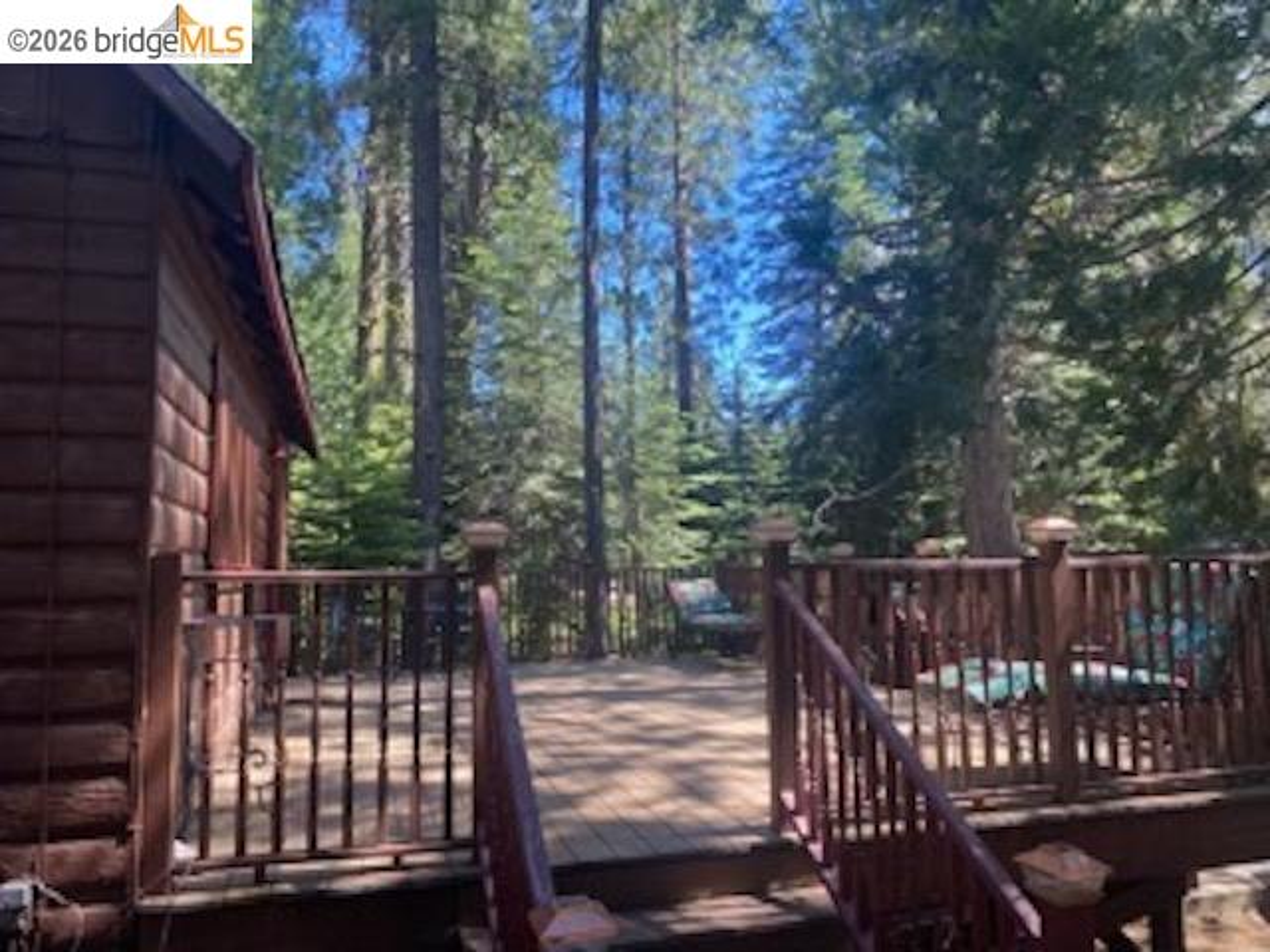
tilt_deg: +5.6
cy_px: 476
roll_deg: +1.2
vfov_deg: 53.1
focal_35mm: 26
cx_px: 635
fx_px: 954
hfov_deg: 67.3
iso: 32
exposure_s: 1/179
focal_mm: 4.25
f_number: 1.8
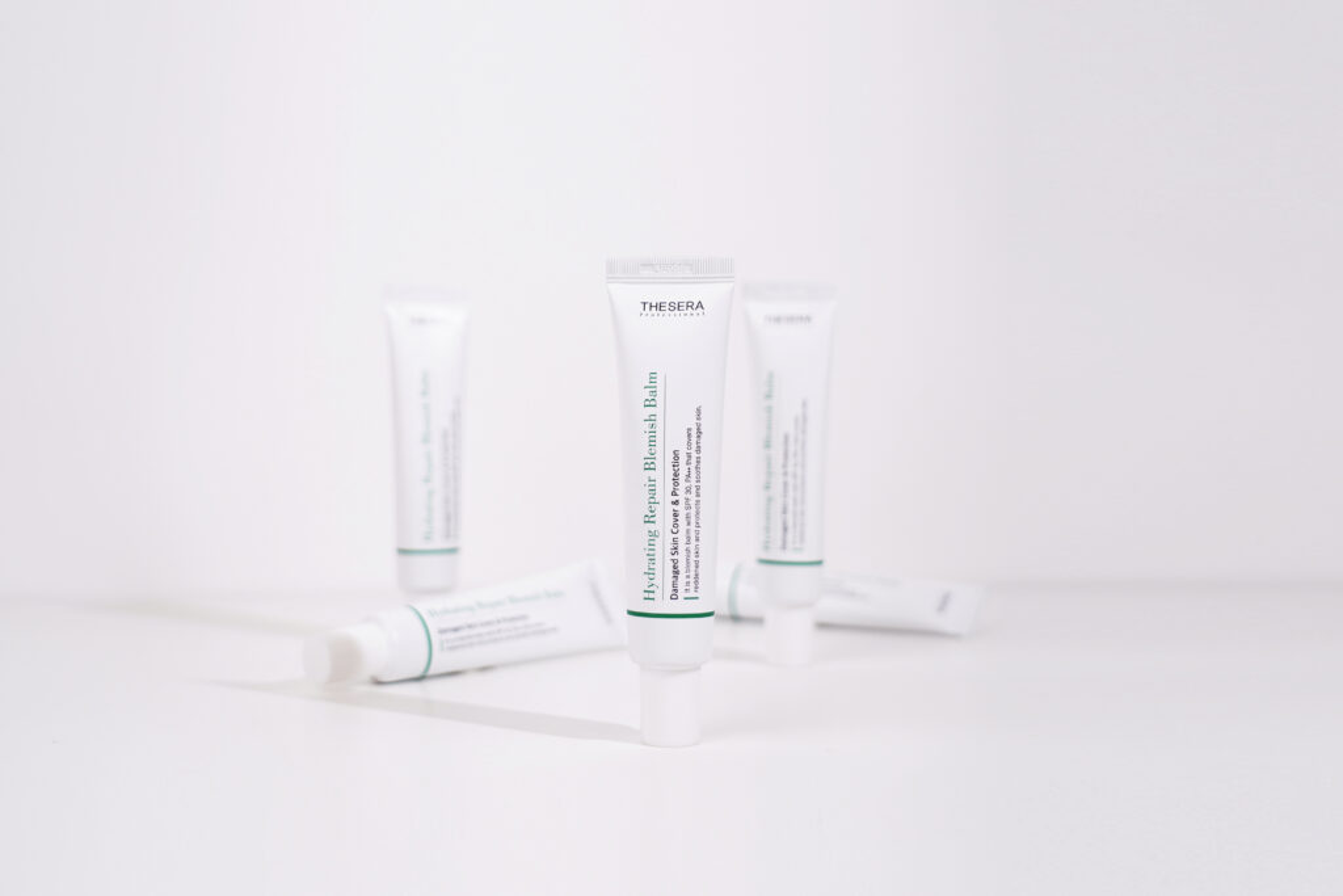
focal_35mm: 41
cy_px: 448
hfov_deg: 47.4
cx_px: 672
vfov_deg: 32.6
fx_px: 1530
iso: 200
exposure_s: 1/320
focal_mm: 41
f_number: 4
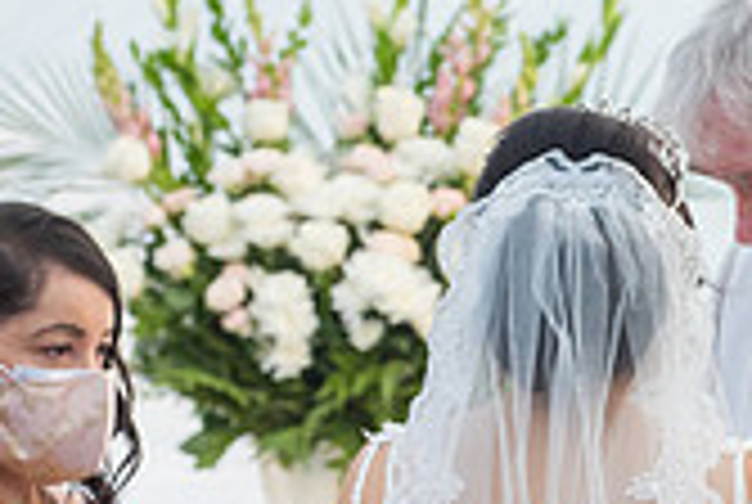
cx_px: 441
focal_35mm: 537
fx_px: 11237
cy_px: 434
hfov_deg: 3.8
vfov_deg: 2.6
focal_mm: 150
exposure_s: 1/125
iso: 800
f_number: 6.3
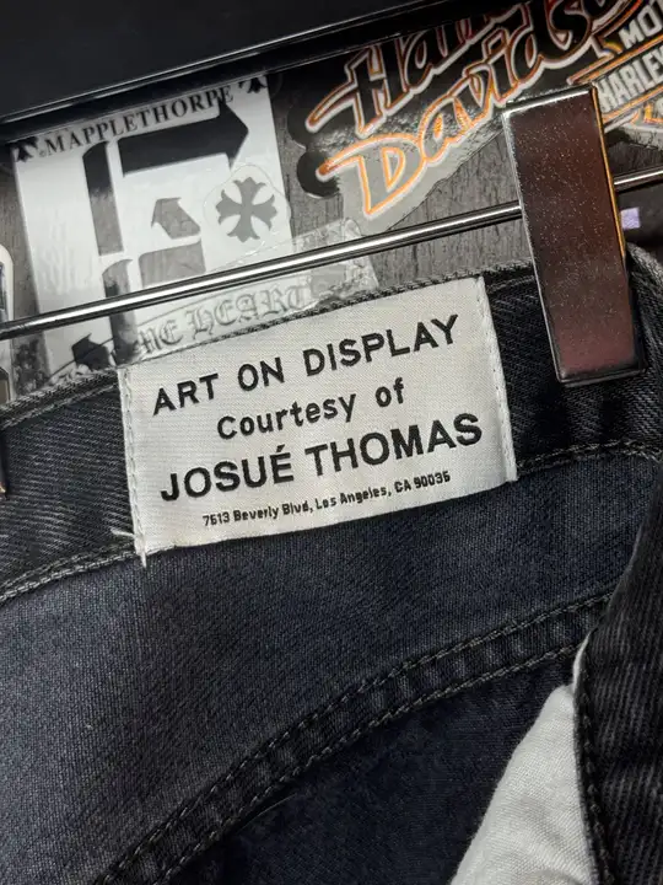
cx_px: 332
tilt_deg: -1.9
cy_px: 442
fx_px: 1226
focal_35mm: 48
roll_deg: +0.8
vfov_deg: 39.7
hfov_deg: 30.3
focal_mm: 6.76
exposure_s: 1/100
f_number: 1.78
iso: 64
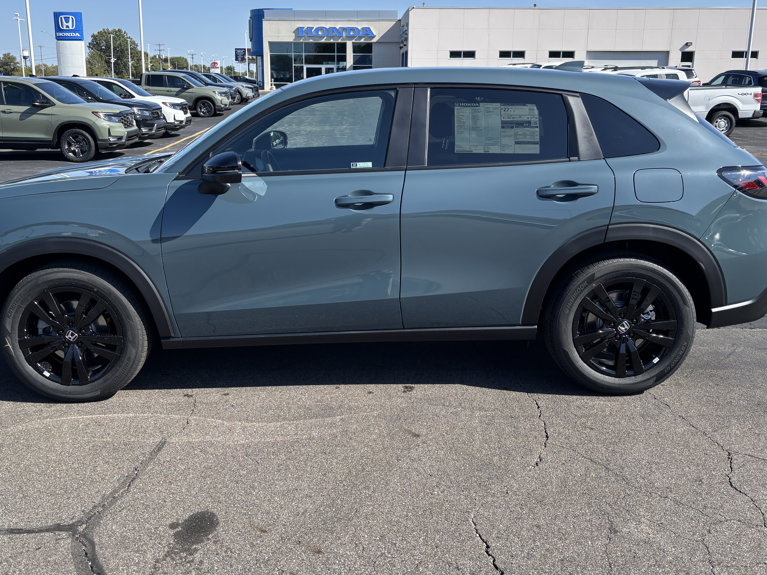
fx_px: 709
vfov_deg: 43.9
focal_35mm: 32
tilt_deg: -11.5
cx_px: 349
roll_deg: -1.2
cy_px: 228
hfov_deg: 56.7
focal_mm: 5.96
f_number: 1.6
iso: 50
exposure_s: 1/1912
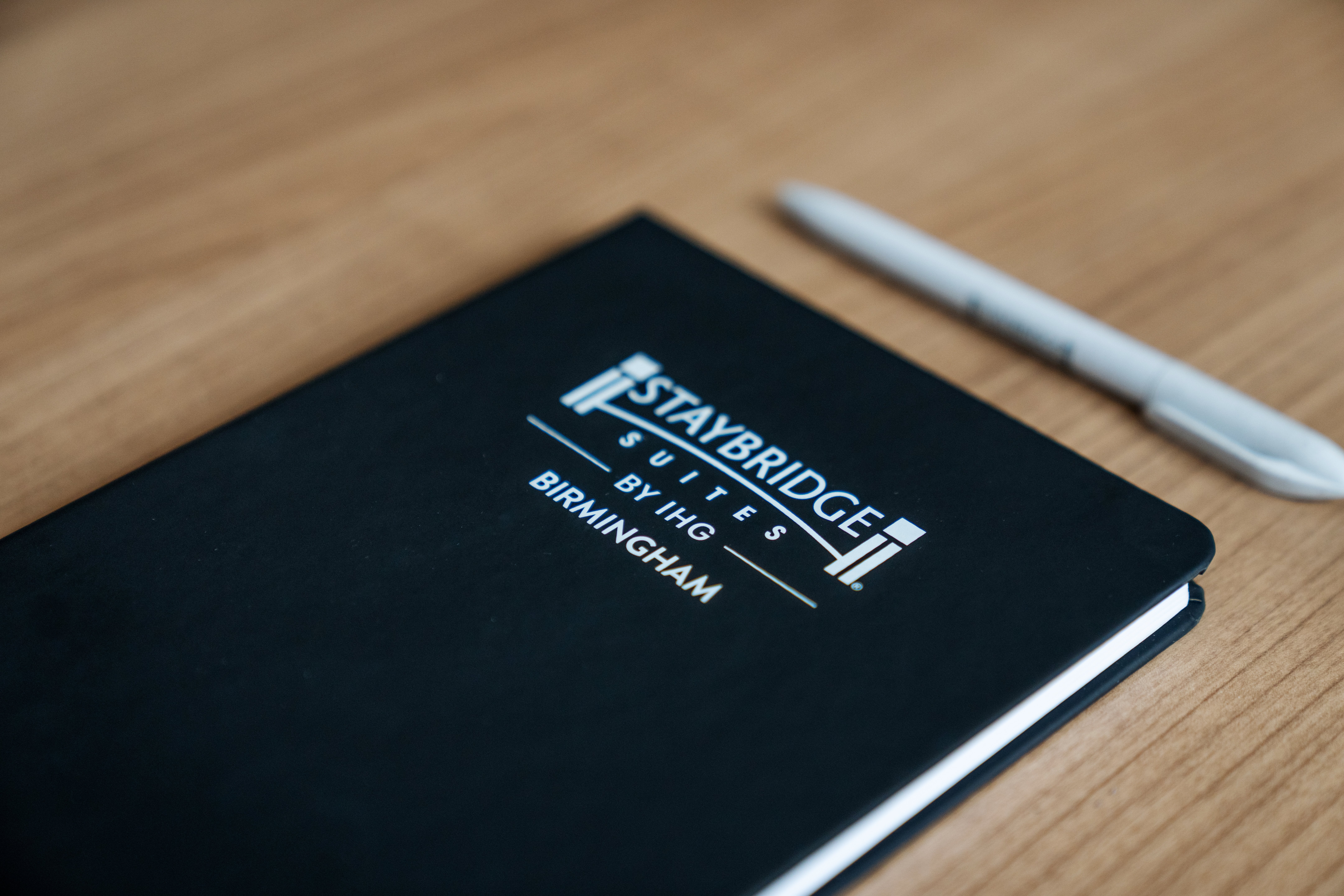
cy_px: 448
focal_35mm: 70
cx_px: 672
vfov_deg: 19.5
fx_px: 2613
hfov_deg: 28.8
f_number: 2.8
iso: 640
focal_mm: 70
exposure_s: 1/100
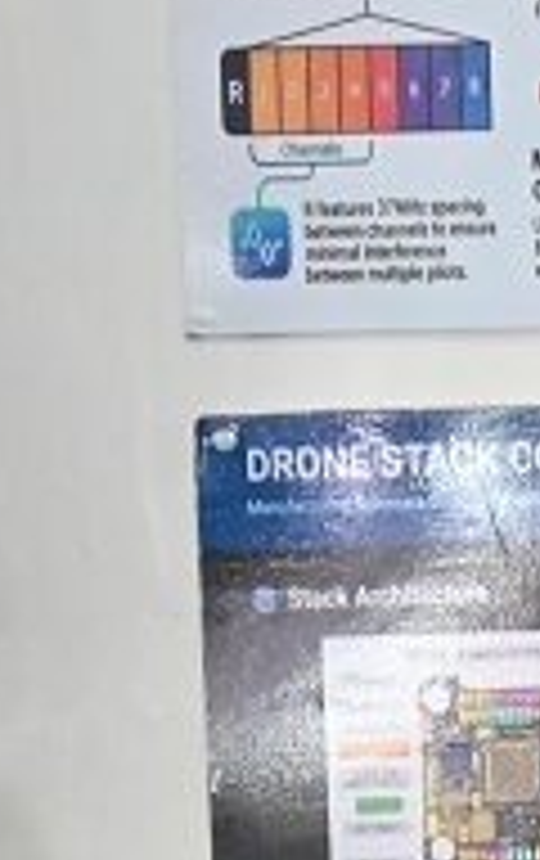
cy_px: 1697
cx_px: 990
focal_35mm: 354
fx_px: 8304
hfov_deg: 3.7
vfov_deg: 5.8
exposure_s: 1/125
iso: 3200
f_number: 6
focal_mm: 74
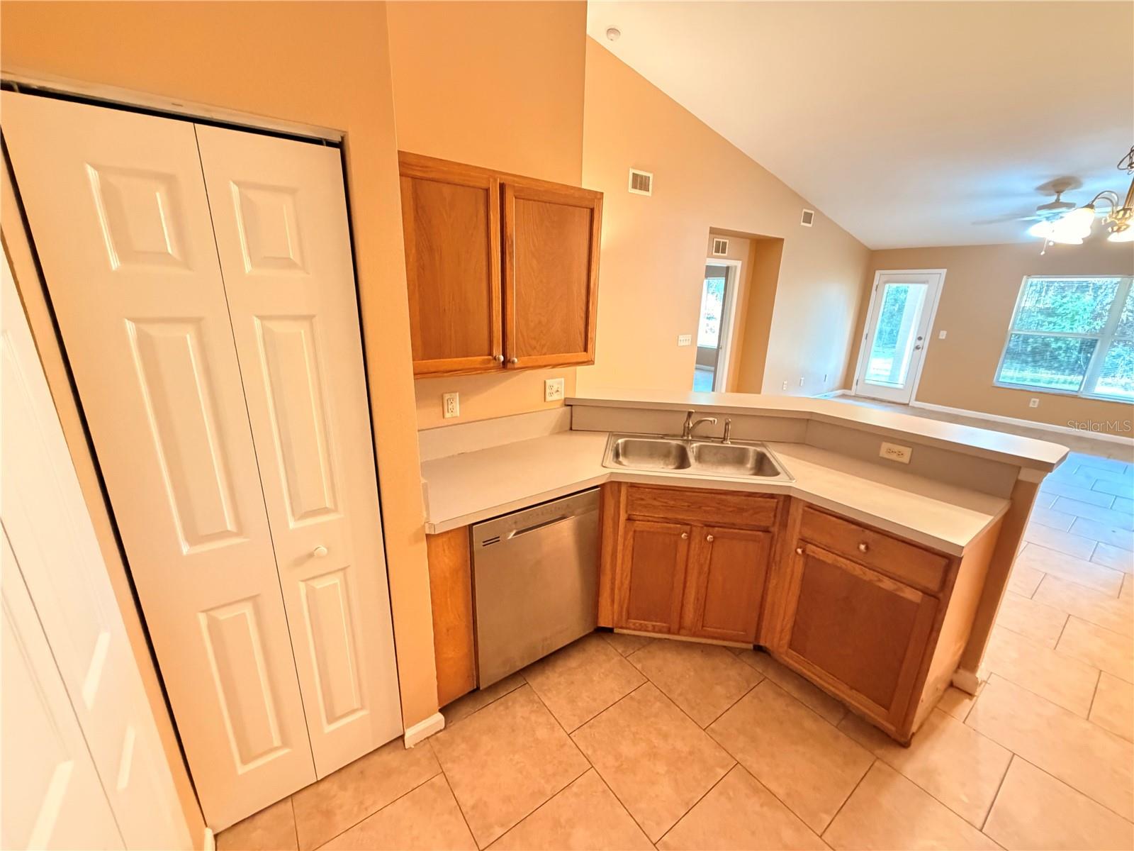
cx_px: 567
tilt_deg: -16.2
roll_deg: -0.9
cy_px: 426
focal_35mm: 14
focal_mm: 2.22
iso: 1250
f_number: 2.2
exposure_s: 1/30
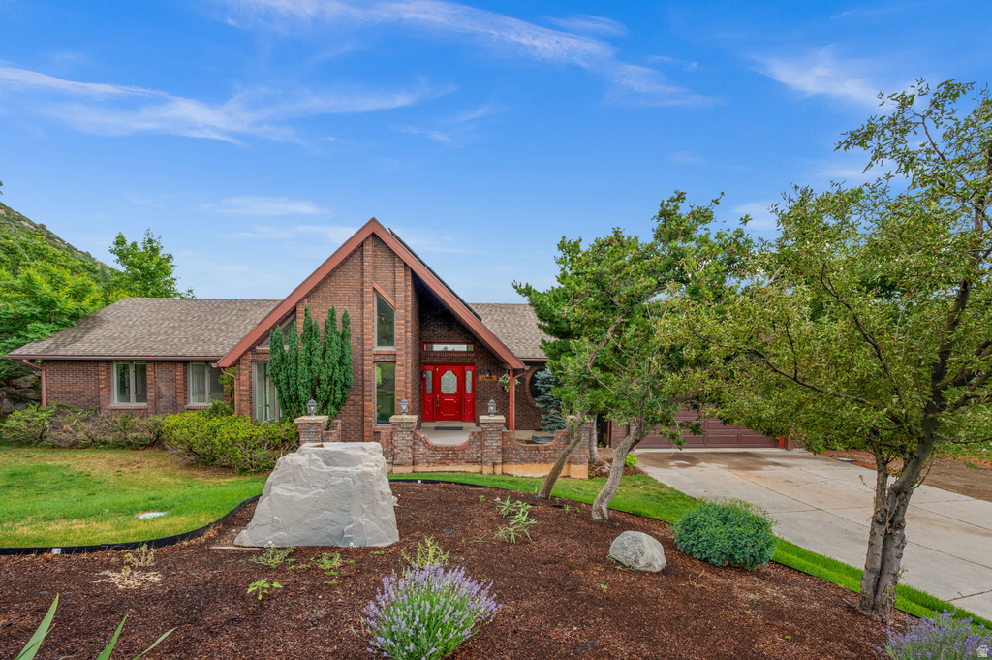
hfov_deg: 96.8
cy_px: 330
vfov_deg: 73.7
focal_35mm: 16
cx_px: 496
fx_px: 441
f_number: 7.1
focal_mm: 16
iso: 400
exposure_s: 1/200
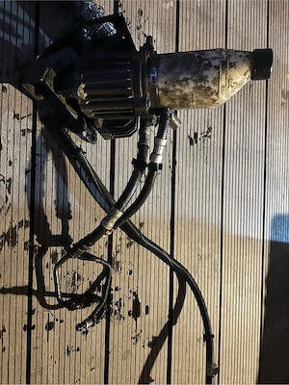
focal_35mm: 24
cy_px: 192
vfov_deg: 71.6
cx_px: 144
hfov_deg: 56.8
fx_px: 267
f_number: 1.78
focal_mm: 6.86
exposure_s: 1/17
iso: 2000
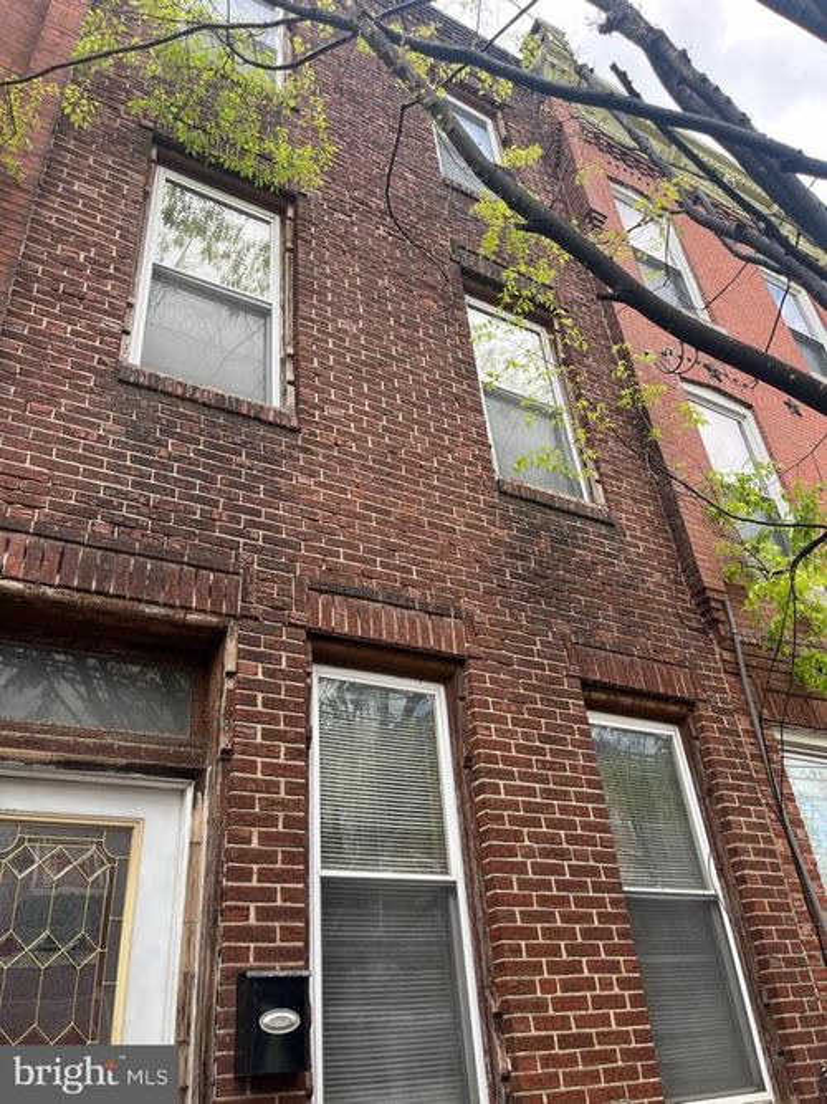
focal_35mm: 26
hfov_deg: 53.0
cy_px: 552
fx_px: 828
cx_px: 414
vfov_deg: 67.3
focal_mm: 5.1
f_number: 1.6
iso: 50
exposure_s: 1/558
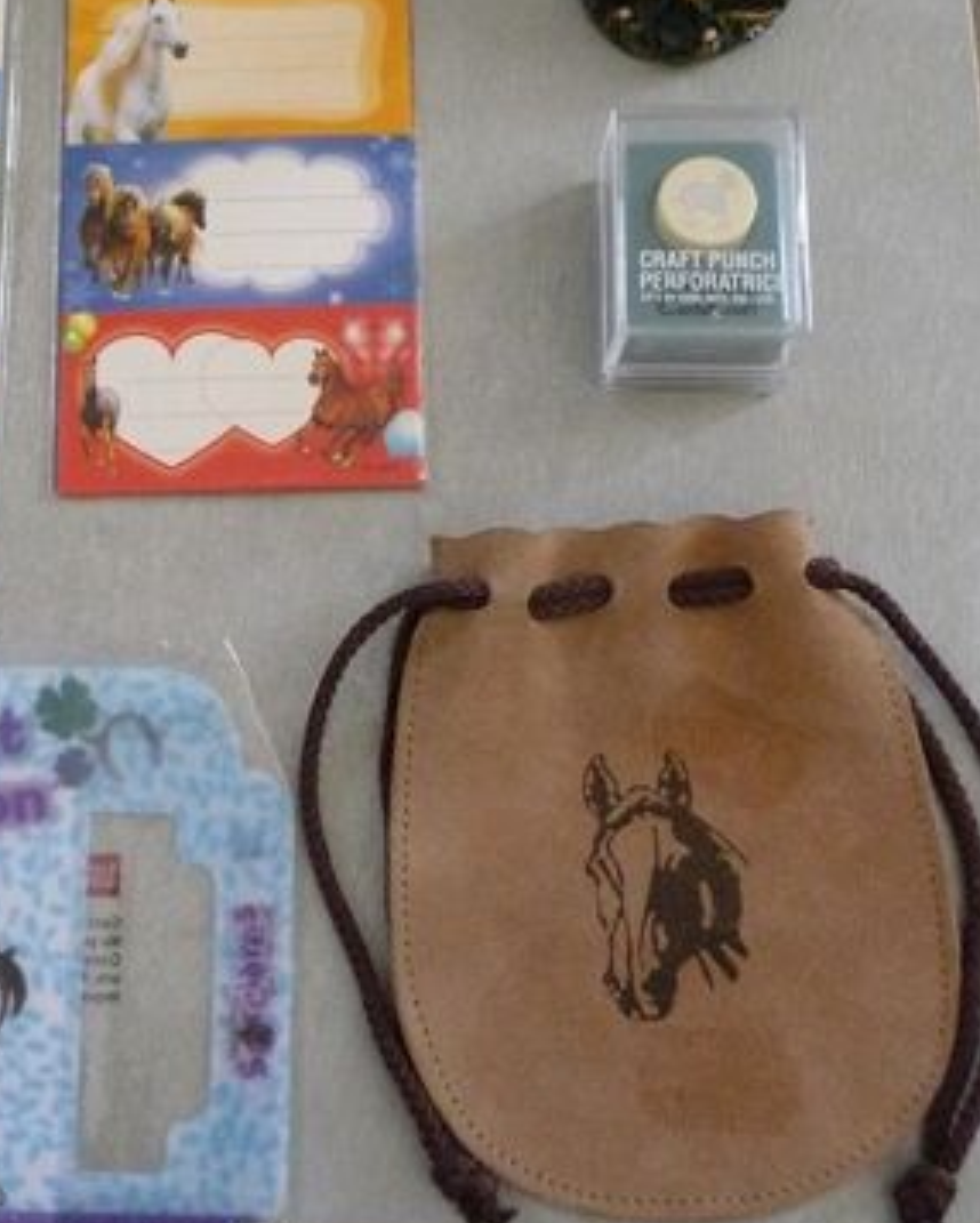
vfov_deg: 38.0
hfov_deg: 30.5
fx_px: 1775
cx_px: 278
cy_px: 589
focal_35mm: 49
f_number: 3.3
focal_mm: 4.7
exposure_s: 1/15
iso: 400
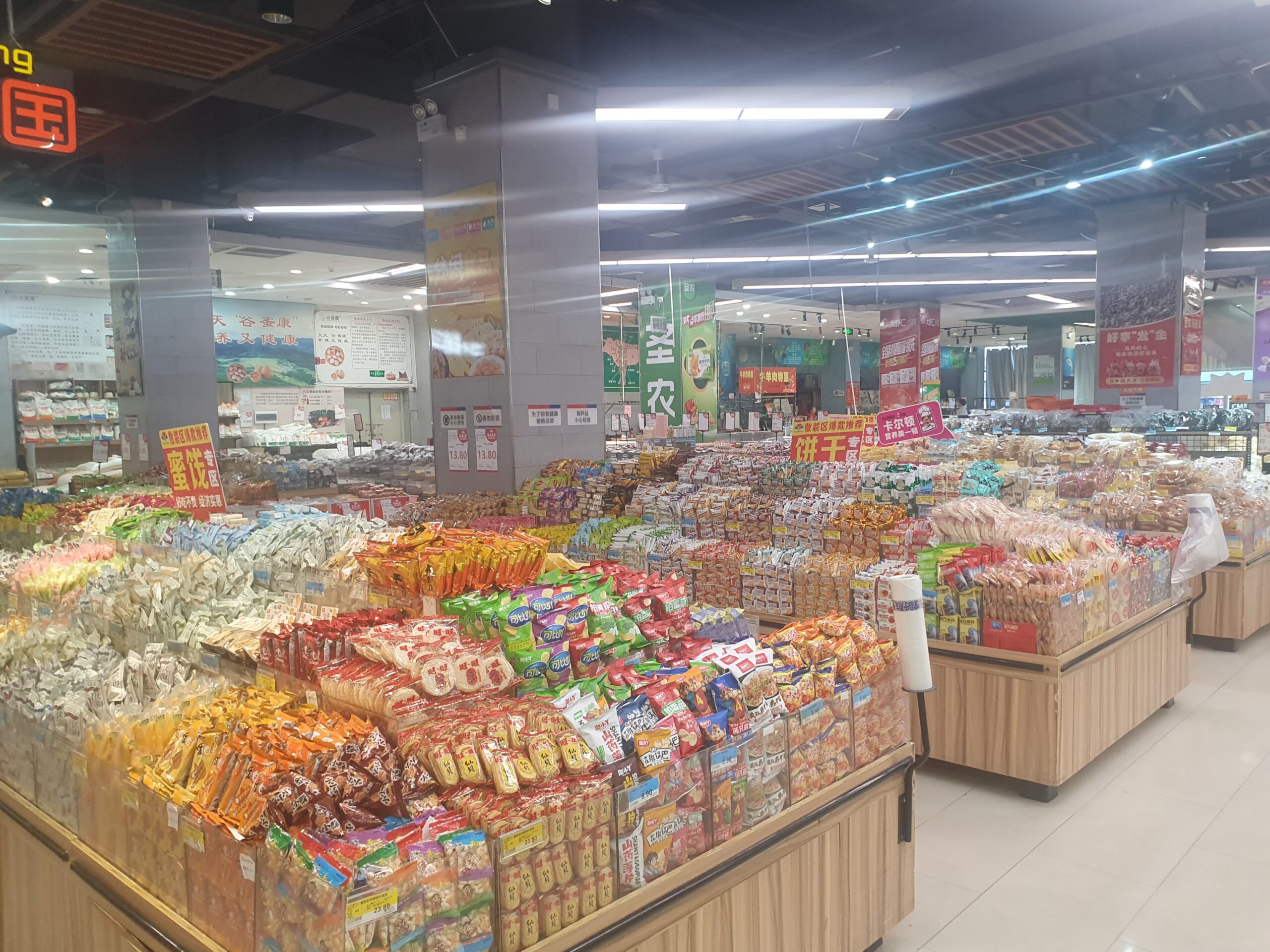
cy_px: 476
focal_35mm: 26
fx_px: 954
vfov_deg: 53.1
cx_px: 635
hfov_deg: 67.3
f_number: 2.4
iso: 200
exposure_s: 1/50
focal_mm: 4.32
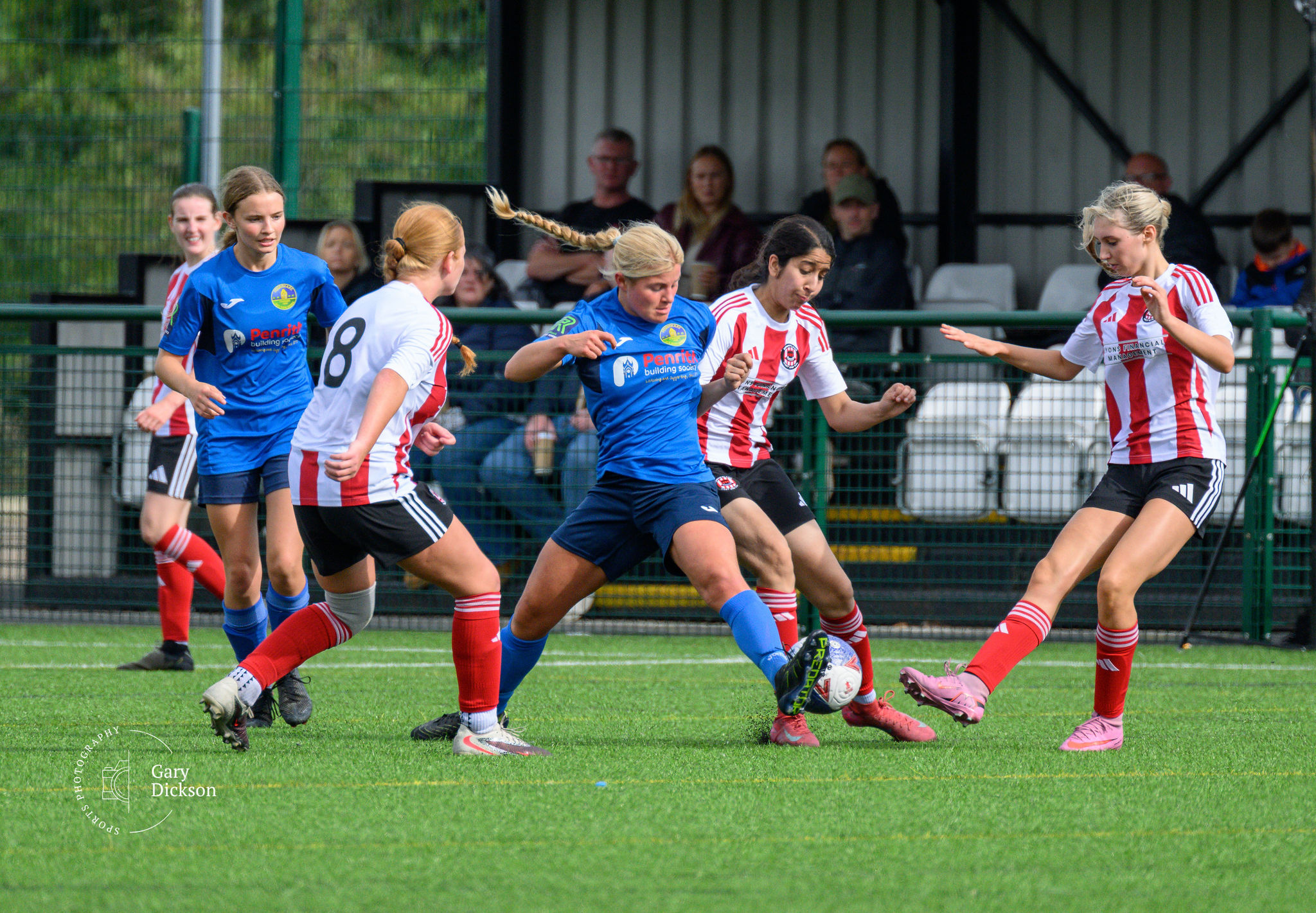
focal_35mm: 642
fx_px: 23769
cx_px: 635
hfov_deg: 3.2
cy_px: 313
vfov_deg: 2.2
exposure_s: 1/2000
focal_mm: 400
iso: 1000
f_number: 5.6
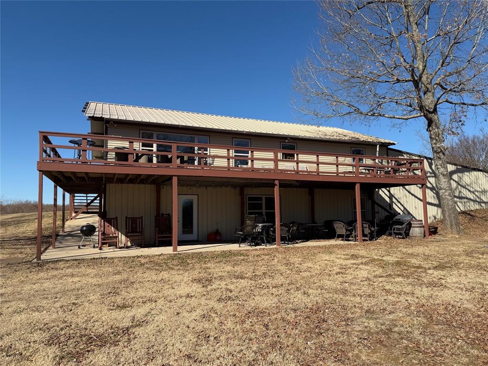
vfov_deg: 56.8
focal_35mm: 24
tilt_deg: +4.8
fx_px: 338
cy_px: 183
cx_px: 244
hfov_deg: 71.6
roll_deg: +1.0
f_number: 1.78
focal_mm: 6.76
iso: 80
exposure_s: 1/4975
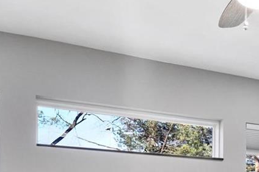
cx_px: 261
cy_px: 234
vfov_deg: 18.4
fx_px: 489
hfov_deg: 27.9
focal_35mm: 68
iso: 400
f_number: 8
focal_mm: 9
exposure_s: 1/100
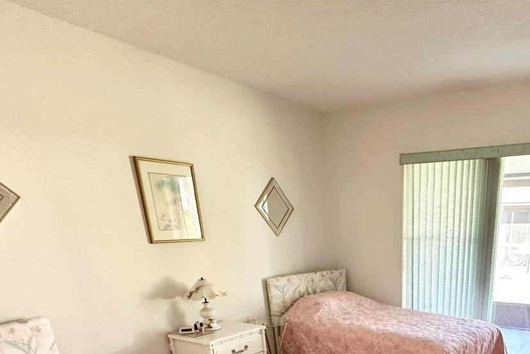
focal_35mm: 28
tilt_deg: -20.8
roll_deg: +0.4
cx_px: 388
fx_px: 412
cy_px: 381
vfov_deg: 38.9
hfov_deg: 62.3
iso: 200
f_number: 2.2
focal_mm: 2.22
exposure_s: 1/60
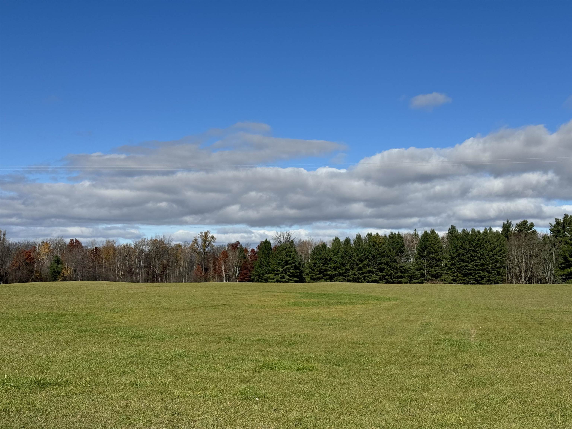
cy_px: 214
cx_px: 286
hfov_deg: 39.7
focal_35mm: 48
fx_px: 793
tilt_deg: +4.3
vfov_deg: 30.3
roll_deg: -0.5
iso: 64
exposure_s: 1/7937
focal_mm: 6.86
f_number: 1.78
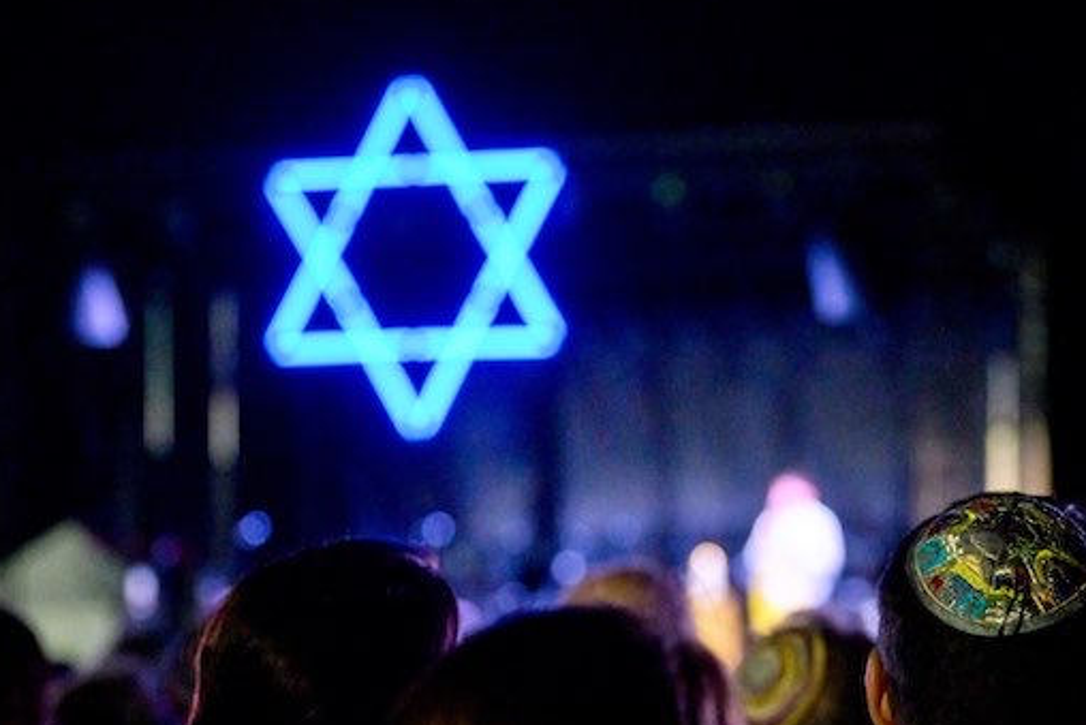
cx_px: 699
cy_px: 592
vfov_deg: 11.0
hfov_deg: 16.5
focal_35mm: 124
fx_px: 3742
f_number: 2.8
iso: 4000
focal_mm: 70
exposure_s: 1/320
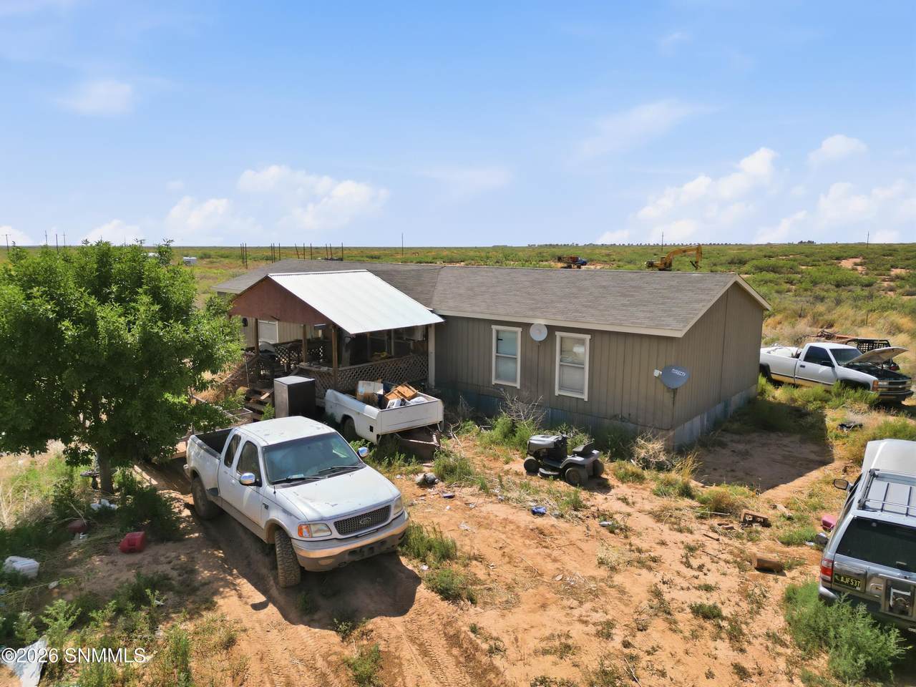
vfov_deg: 56.8
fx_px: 635
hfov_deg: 71.6
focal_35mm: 24
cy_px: 344
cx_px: 458
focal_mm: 6.7
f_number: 1.7
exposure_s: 1/5000
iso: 110
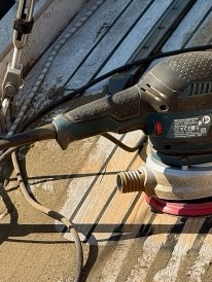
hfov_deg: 5.3
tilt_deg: -32.1
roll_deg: -1.9
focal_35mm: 280
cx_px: 103
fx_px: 2283
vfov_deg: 7.0
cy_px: 259
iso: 50
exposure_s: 1/1114
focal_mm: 15.66
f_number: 2.8
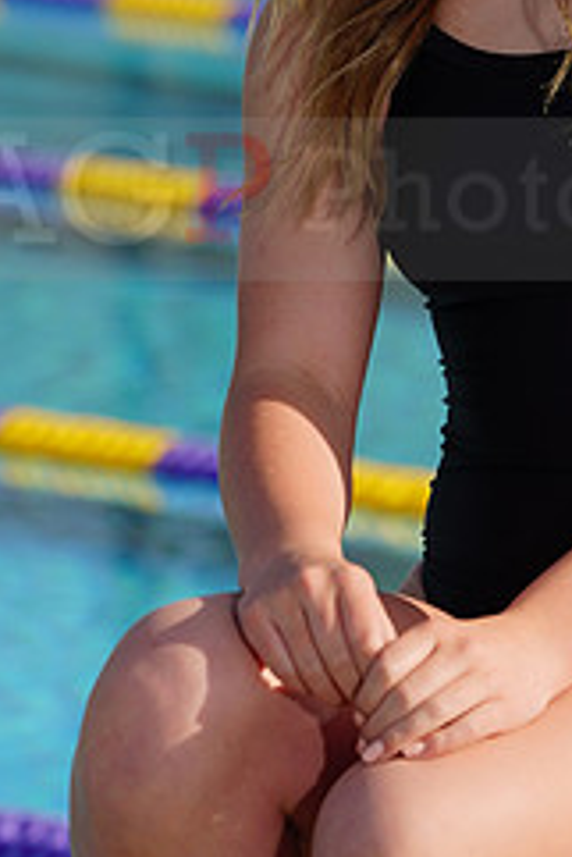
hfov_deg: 2.5
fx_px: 13279
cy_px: 167
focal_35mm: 558
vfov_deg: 3.7
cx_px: 560
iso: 50
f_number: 8
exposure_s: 1/200
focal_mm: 232
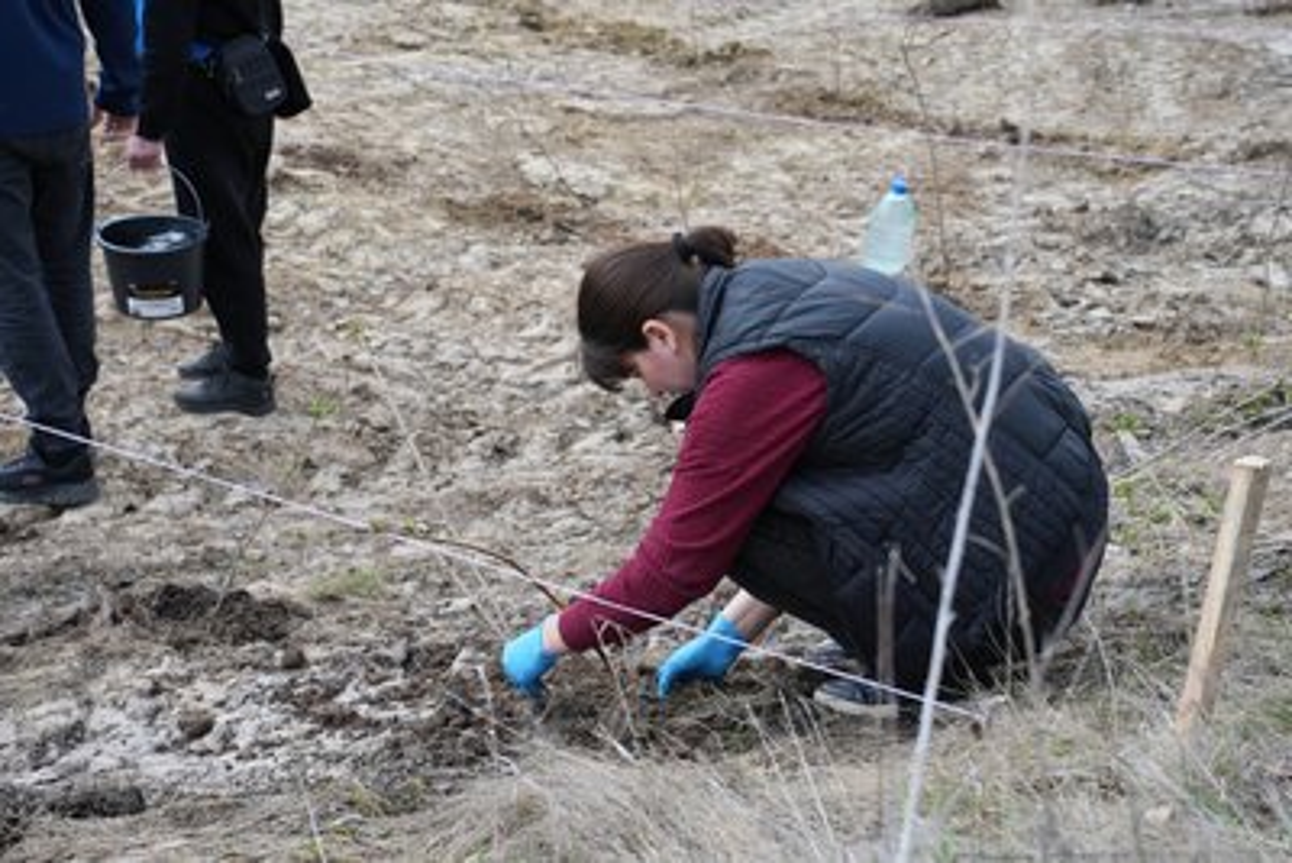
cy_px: 432
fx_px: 2333
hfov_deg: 30.9
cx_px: 646
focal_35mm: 65
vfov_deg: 20.9
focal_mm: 65
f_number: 4
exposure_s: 1/160
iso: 500
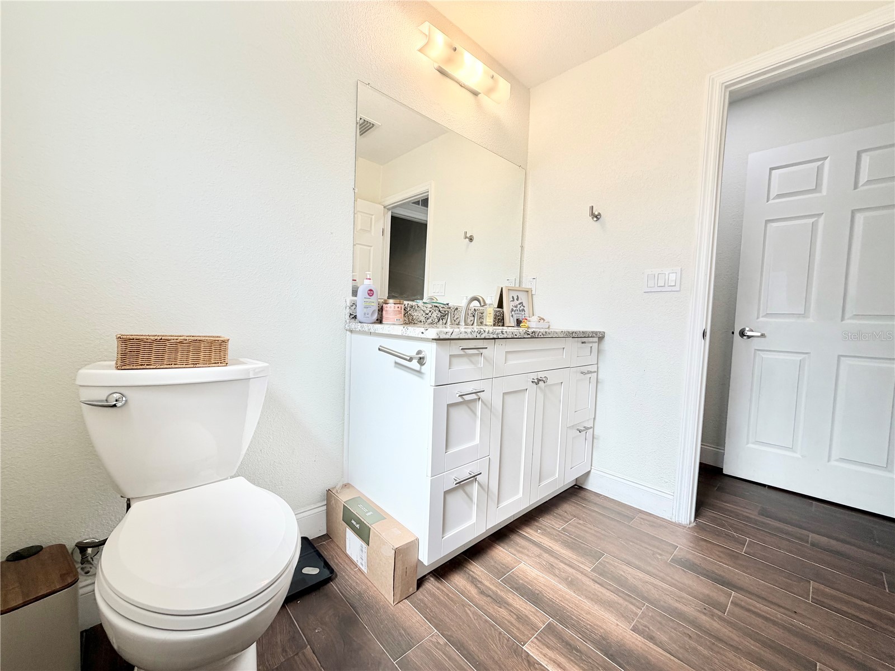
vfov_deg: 85.7
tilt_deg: -2.7
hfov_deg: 102.1
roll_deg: -2.9
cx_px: 448
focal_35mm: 14
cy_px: 336
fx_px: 362
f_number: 2.2
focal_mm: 2.22
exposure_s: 1/120
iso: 40
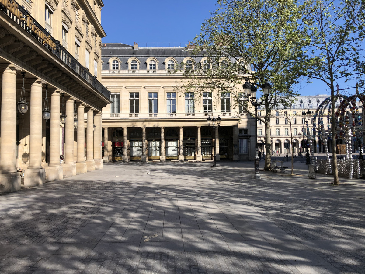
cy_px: 137
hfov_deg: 63.4
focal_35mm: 28
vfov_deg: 49.7
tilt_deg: +3.2
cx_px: 182
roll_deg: +1.4
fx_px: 295
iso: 20
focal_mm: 4
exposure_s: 1/1869
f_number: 1.8
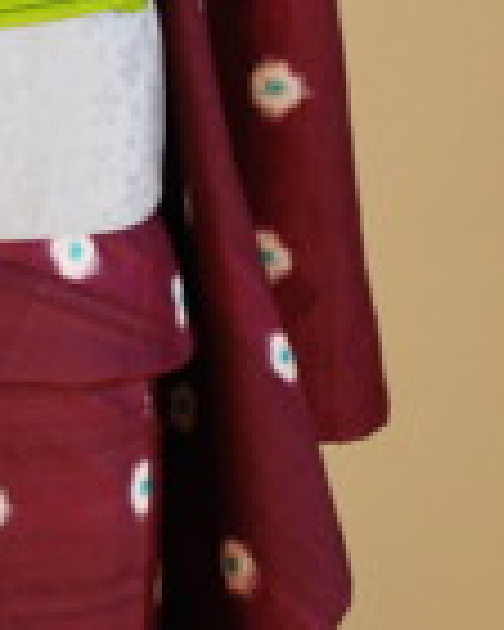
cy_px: 50
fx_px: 2200
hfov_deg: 12.5
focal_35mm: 118
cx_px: -220
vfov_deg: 16.1
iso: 400
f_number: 4
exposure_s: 1/60
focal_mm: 26
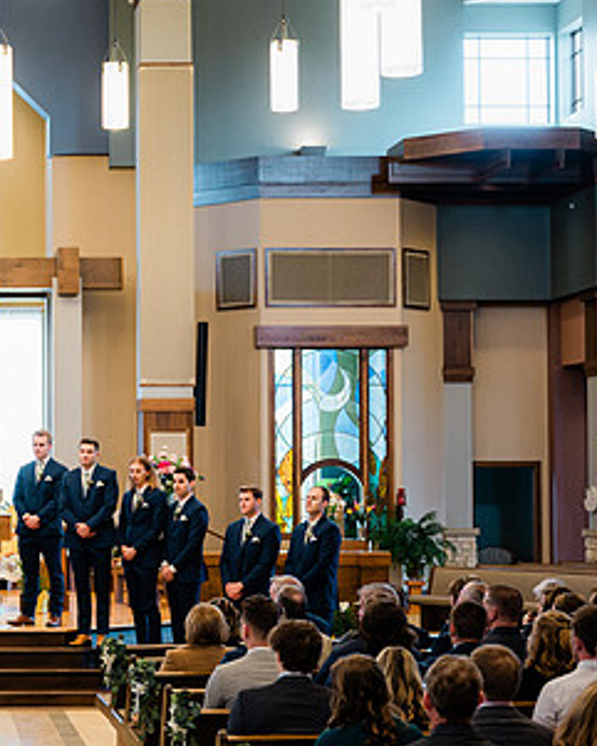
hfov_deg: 17.5
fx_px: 1876
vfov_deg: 22.5
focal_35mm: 85
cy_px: 434
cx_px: -59
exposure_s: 1/250
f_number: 2.8
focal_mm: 46
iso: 1000
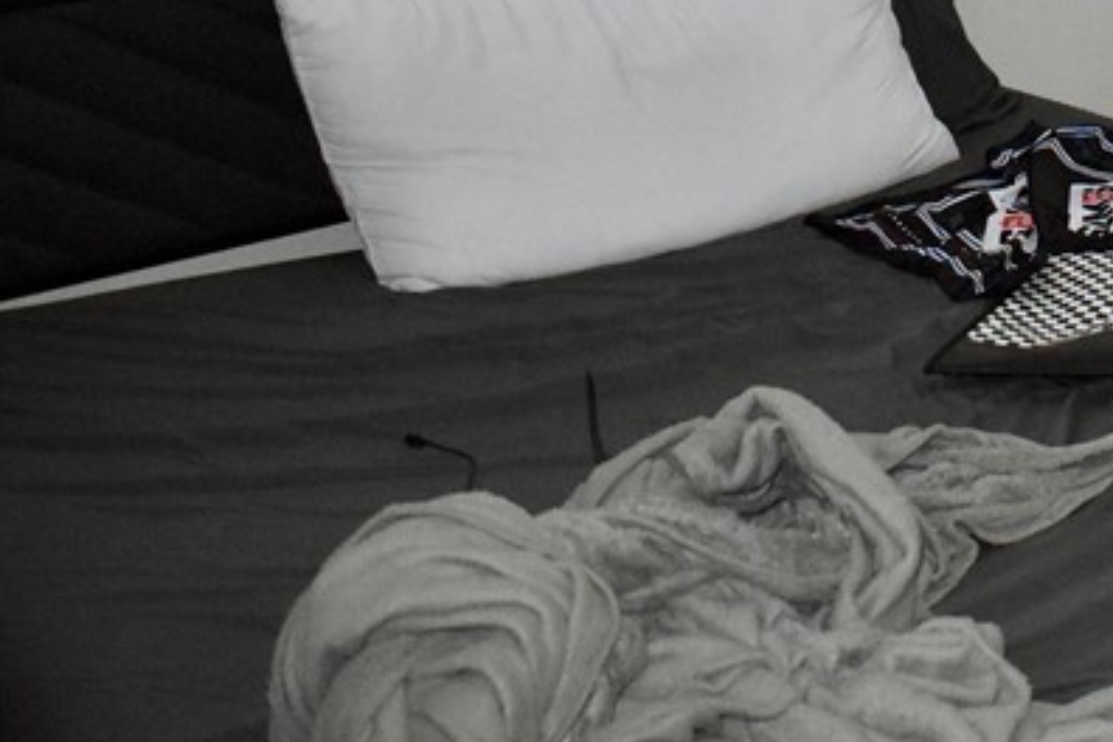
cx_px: 1391
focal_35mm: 74
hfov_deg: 24.4
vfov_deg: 17.7
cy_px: -96
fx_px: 2288
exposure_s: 1/60
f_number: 3.5
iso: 4500
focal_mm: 18
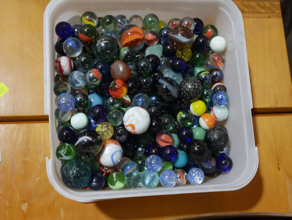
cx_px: 146
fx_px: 388
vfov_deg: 31.5
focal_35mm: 46
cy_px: 110
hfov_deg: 41.2
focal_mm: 23
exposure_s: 1/60
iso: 800
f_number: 6.3
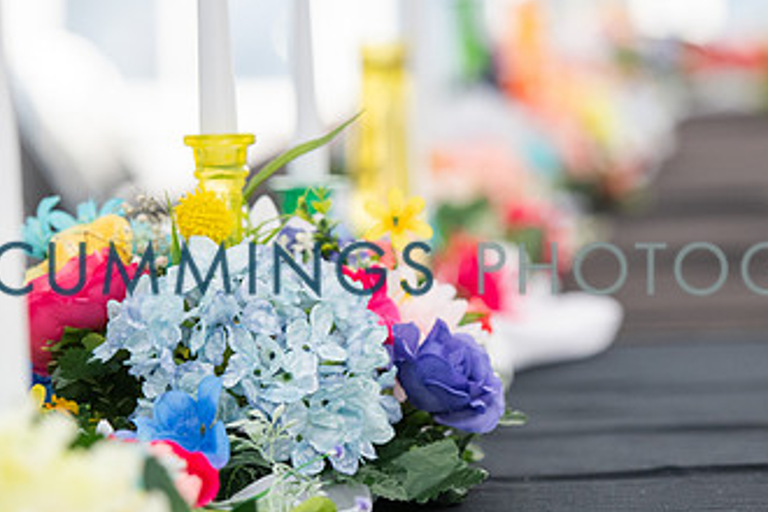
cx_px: 396
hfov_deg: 9.4
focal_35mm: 220
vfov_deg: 6.2
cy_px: 264
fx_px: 4693
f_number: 3.2
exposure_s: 1/3200
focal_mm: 125
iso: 640
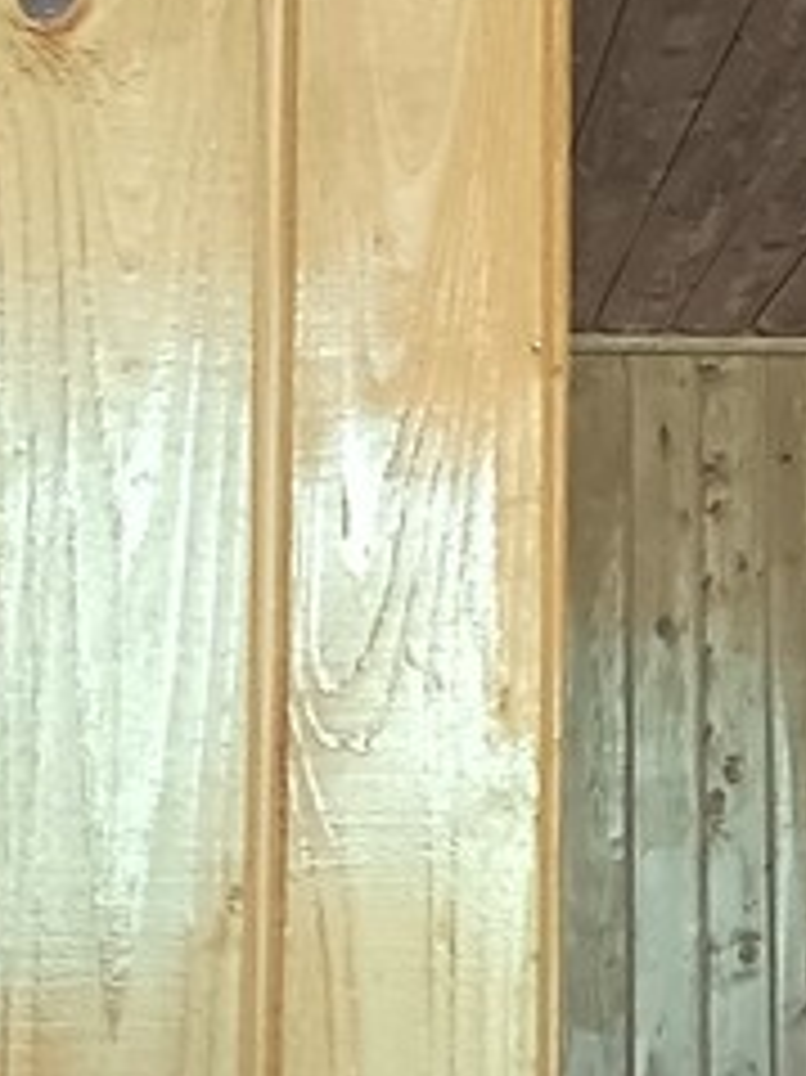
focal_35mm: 103
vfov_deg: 19.0
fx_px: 3201
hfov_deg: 12.8
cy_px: 360
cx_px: 1517
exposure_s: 1/24
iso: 5296
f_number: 1.75
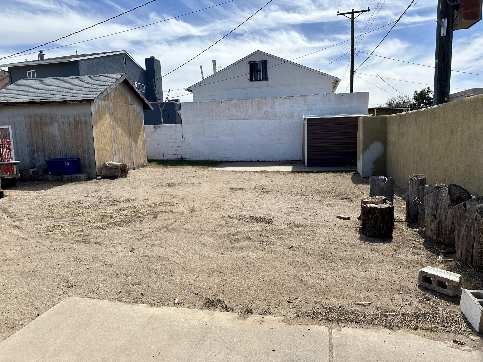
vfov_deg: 56.8
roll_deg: +2.9
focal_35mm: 24
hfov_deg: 71.6
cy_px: 181
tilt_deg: -7.7
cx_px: 242
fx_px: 335
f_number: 1.78
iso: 80
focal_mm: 6.86
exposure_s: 1/3472
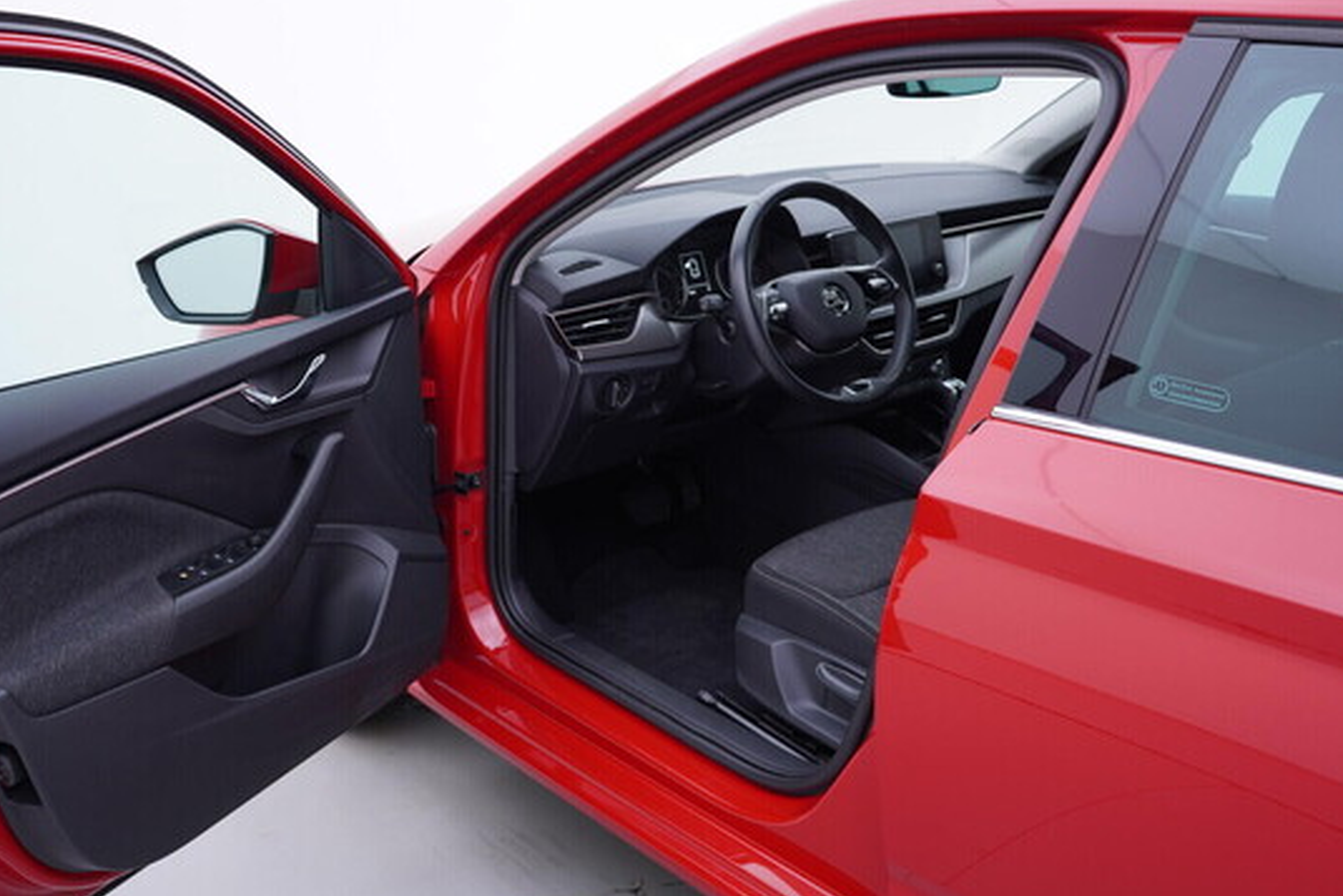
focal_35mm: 37
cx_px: 663
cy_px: 443
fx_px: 1381
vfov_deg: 36.0
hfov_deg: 51.9
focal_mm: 24
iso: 125
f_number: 3.2
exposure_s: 1/50
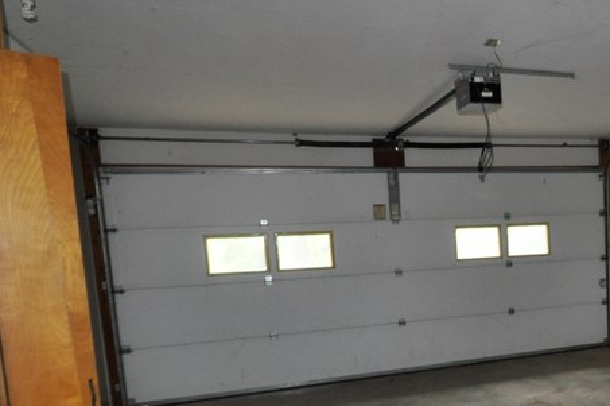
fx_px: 609
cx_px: 582
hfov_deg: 46.3
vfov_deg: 36.0
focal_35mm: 36
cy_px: 302
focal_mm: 10
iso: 800
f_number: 3.5
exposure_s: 1/60
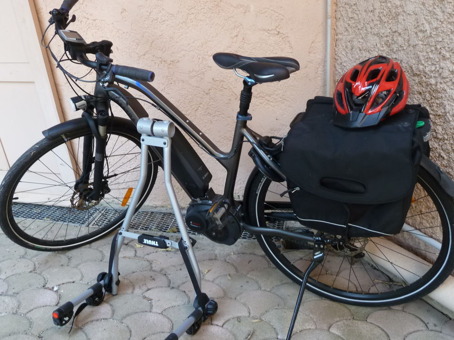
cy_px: 170
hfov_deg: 52.6
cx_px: 227
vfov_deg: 40.7
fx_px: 459
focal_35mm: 35
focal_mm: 5.7
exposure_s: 1/30
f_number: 3.5
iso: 160
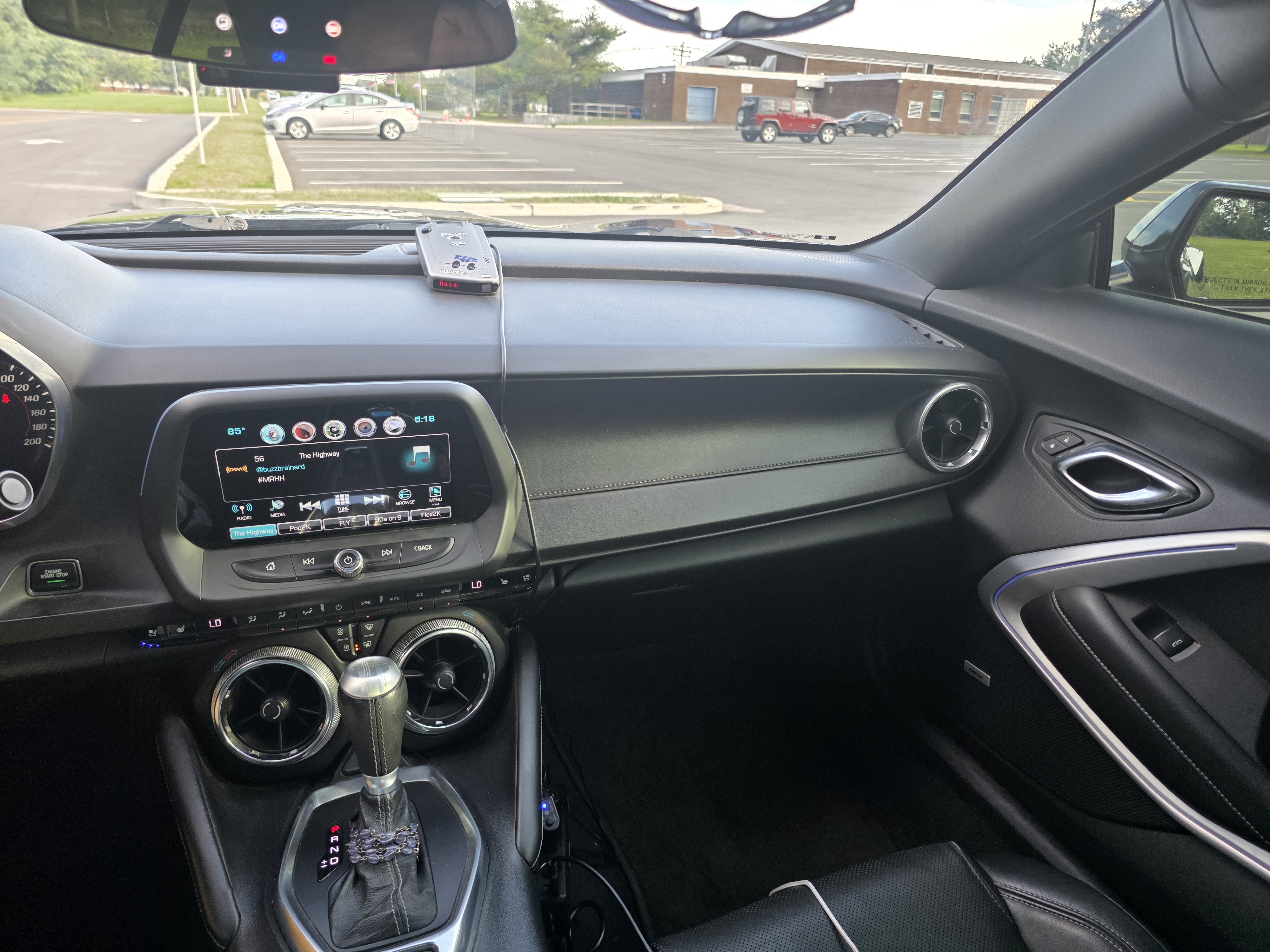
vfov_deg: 58.9
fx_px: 844
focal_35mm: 23
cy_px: 476
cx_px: 635
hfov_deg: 73.9
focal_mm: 6.3
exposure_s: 1/180
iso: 100
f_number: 1.7
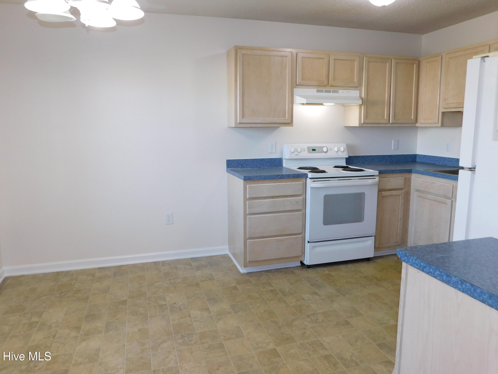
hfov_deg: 69.3
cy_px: 172
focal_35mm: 25
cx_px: 235
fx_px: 360
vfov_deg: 54.8
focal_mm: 4
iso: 125
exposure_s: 1/30
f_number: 3
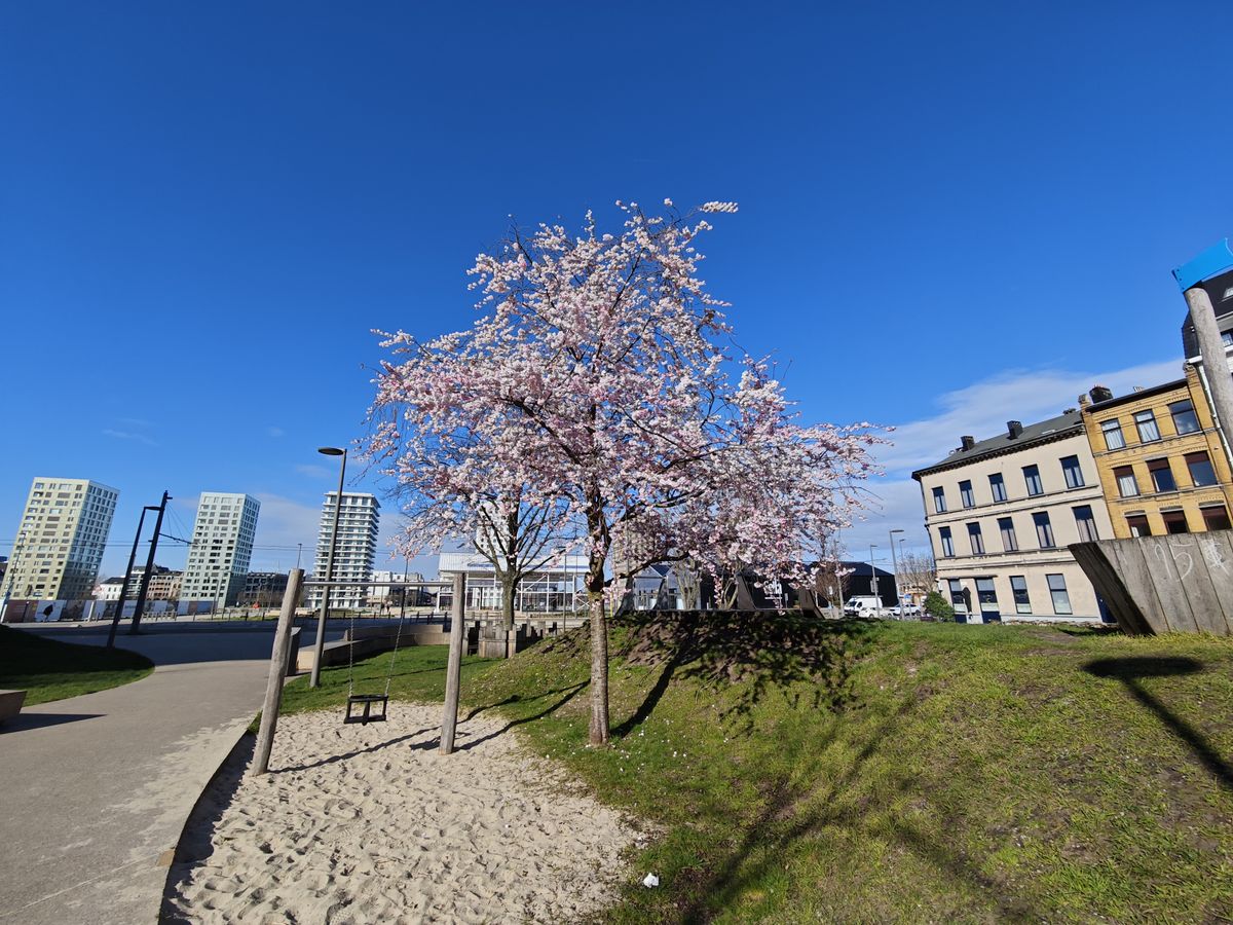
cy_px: 462
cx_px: 616
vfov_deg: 85.7
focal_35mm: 14
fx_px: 499
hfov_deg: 102.1
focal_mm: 2.16
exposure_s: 1/669
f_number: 2.2
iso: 50
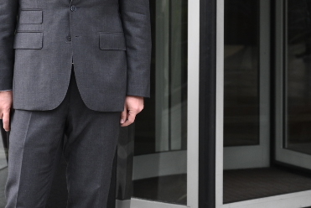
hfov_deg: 8.5
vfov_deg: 5.7
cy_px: -8
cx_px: 391
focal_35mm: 240
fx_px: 2075
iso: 250
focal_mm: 55
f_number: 4
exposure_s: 1/160
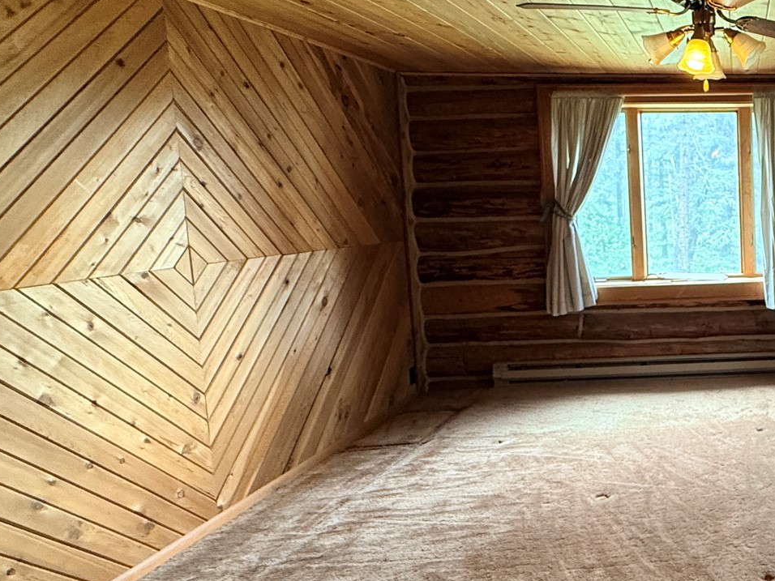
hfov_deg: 48.2
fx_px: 672
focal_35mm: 30
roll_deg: +1.8
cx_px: 793
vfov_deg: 46.7
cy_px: 254
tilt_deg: -5.1
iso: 320
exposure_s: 1/67
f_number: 2.2
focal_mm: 2.22
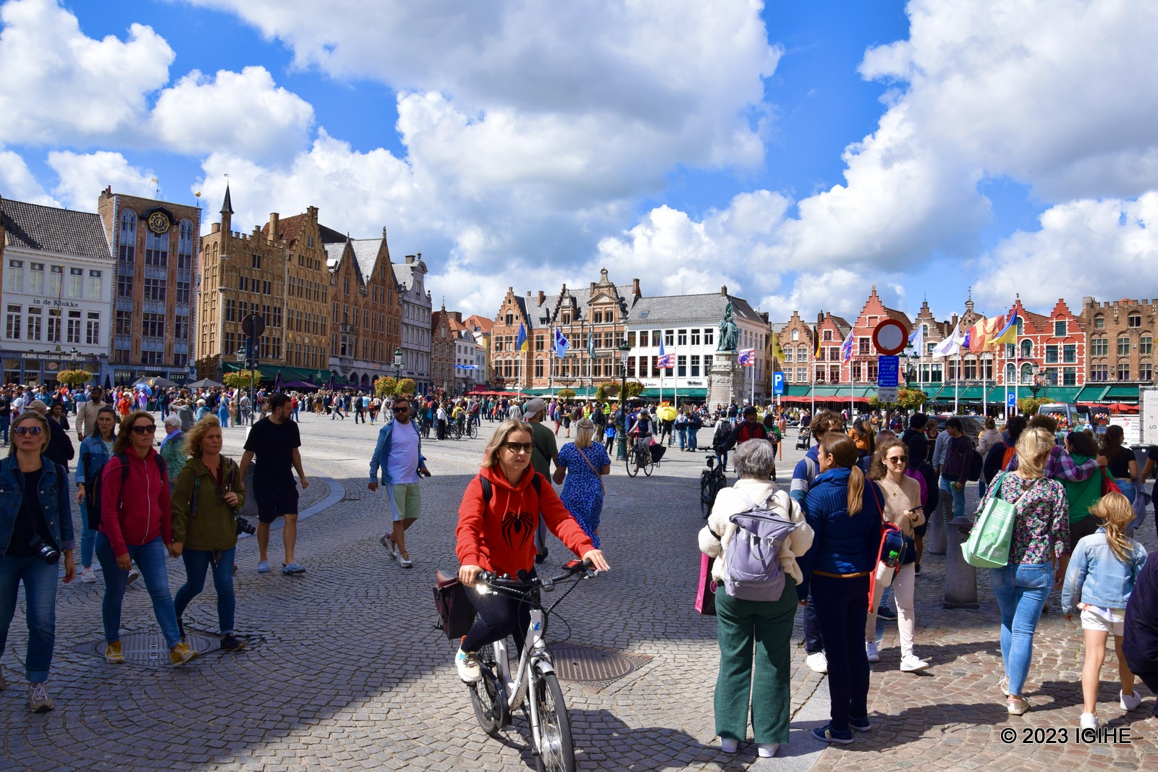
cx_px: 579
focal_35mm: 27
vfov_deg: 47.9
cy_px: 386
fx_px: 869
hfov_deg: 67.4
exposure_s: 1/400
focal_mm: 18
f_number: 10
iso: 200
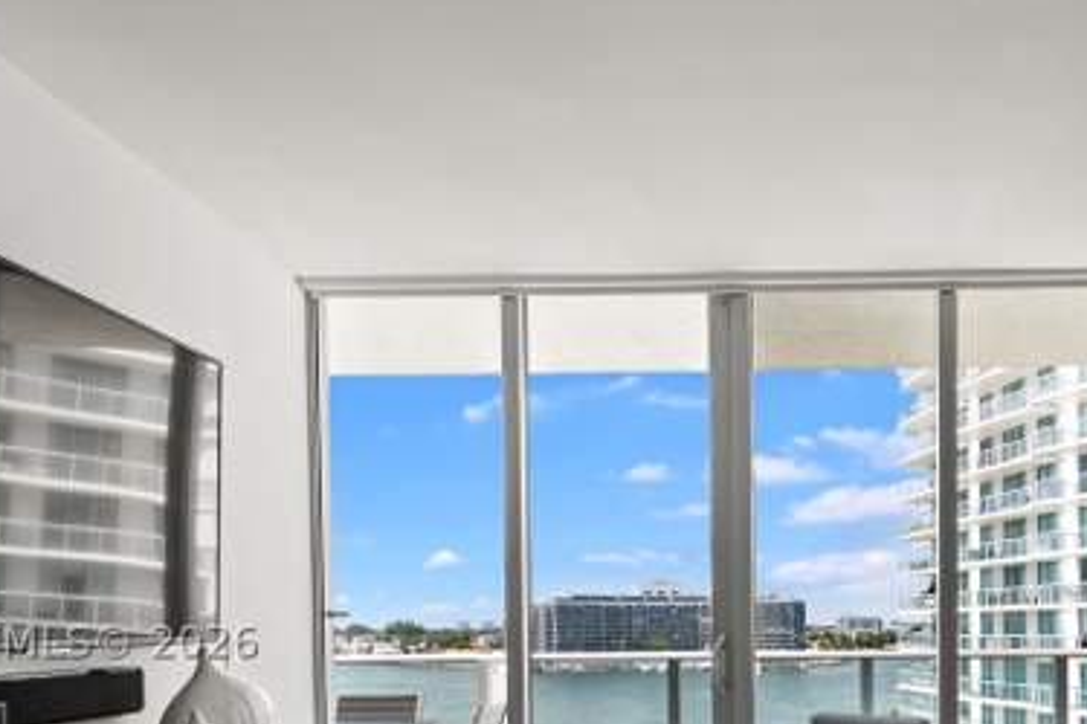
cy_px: 639
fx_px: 966
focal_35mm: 32
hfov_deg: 56.3
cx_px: 794
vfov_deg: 38.5
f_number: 9
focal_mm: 10
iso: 100
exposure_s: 1/25
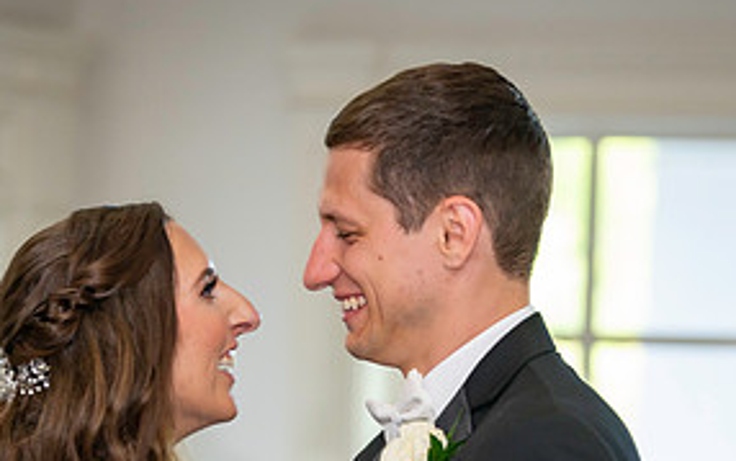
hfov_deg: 7.8
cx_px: 499
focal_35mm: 270
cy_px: 551
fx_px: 5418
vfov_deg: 4.9
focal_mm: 112
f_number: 3.5
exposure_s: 1/100
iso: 1000
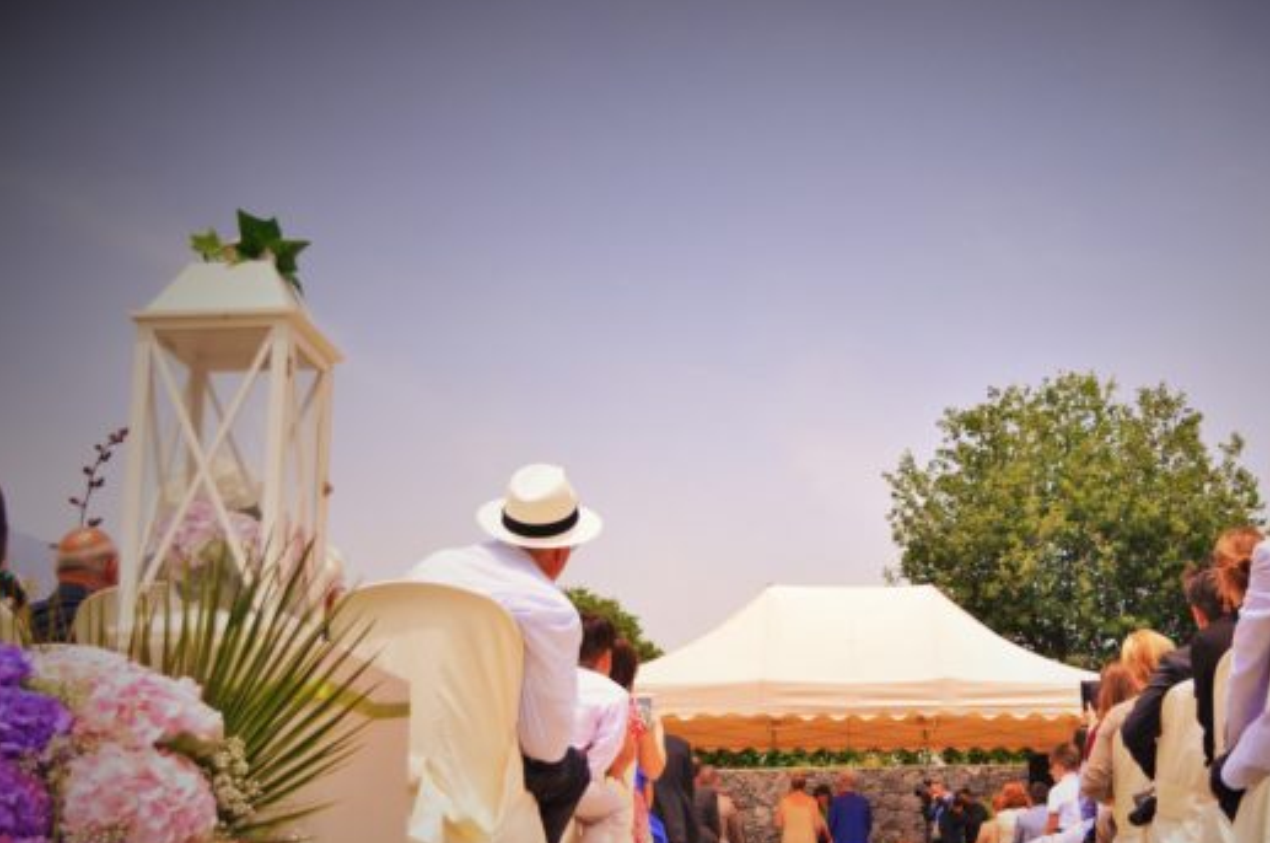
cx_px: 806
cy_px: 557
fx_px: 1726
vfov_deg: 27.3
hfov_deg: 40.1
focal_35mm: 49
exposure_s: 1/4000
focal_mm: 22
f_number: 4
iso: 640
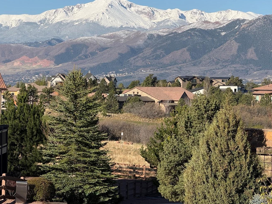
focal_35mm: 146
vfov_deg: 10.2
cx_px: 139
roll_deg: -0.7
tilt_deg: -1.2
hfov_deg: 13.5
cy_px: 102
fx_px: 1147
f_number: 2.8
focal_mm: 15.66
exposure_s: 1/1730
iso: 64
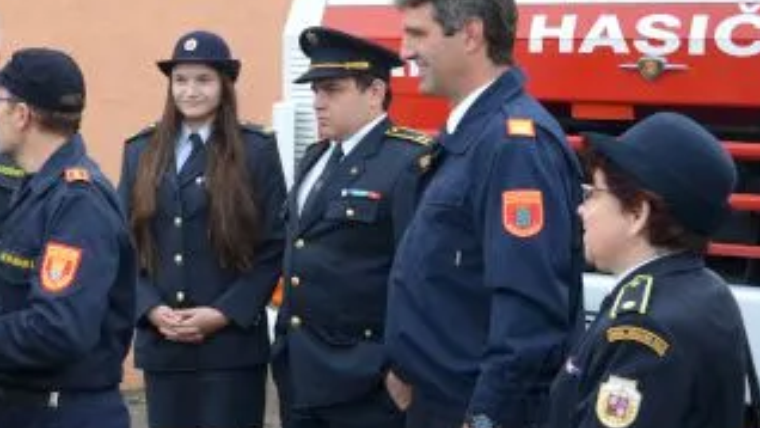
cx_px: 55
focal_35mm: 96
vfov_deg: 12.6
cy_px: 208
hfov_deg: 21.6
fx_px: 1935
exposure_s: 1/125
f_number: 5.6
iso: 200
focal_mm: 30
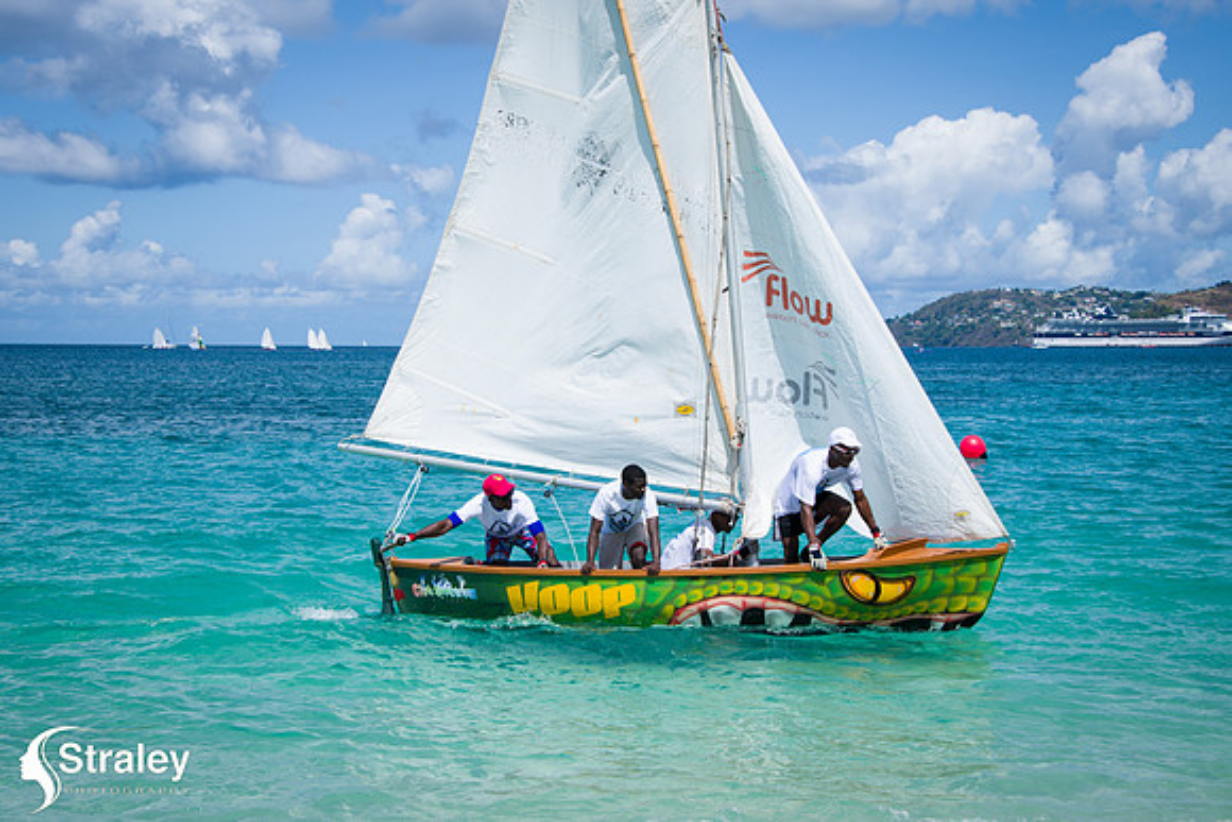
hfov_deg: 30.2
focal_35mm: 67
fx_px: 2280
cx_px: 616
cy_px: 411
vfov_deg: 20.4
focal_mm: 62
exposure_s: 1/320
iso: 64
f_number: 8
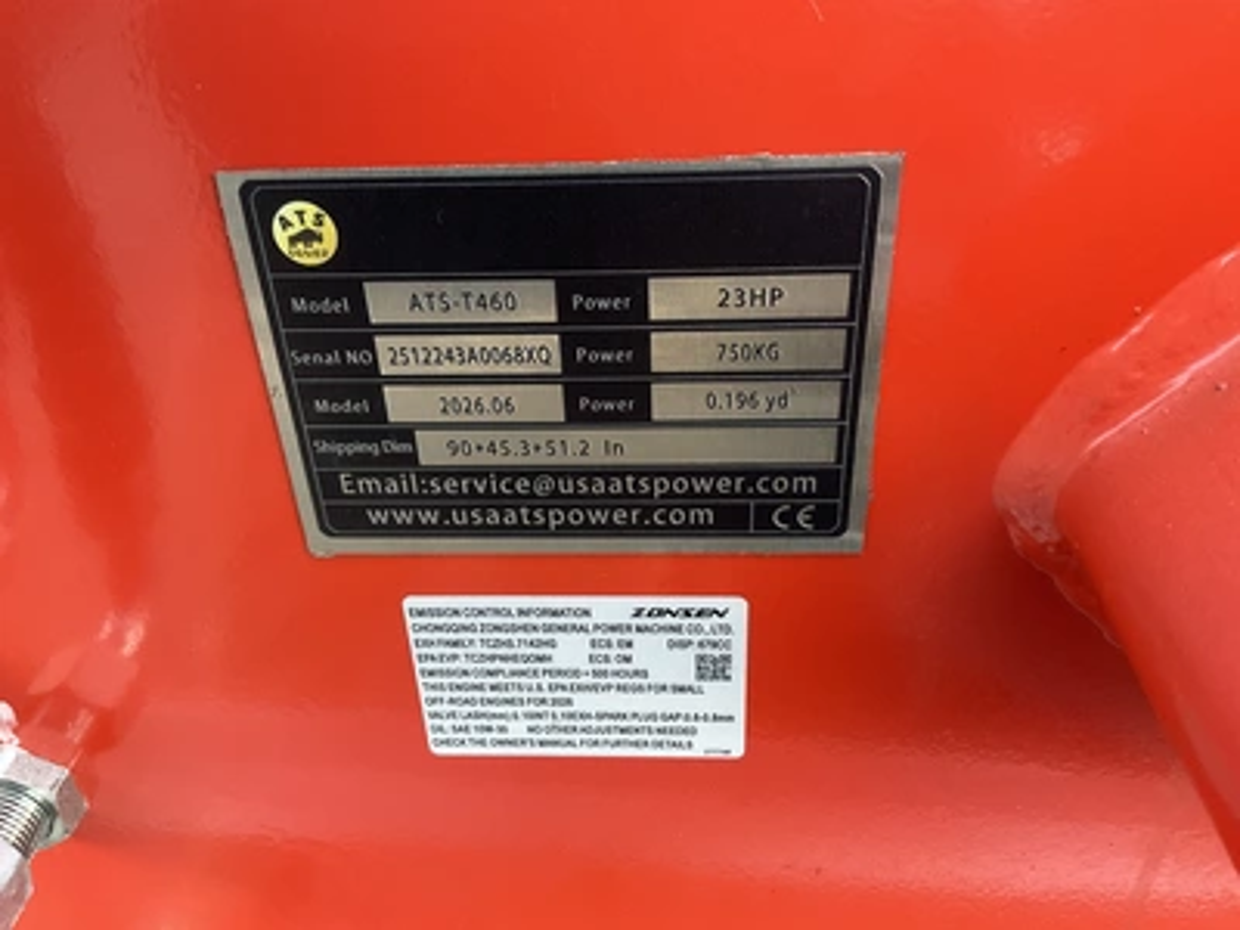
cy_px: 465
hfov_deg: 61.7
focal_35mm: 29
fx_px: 1039
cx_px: 620
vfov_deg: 48.2
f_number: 1.8
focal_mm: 3
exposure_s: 1/60
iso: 250
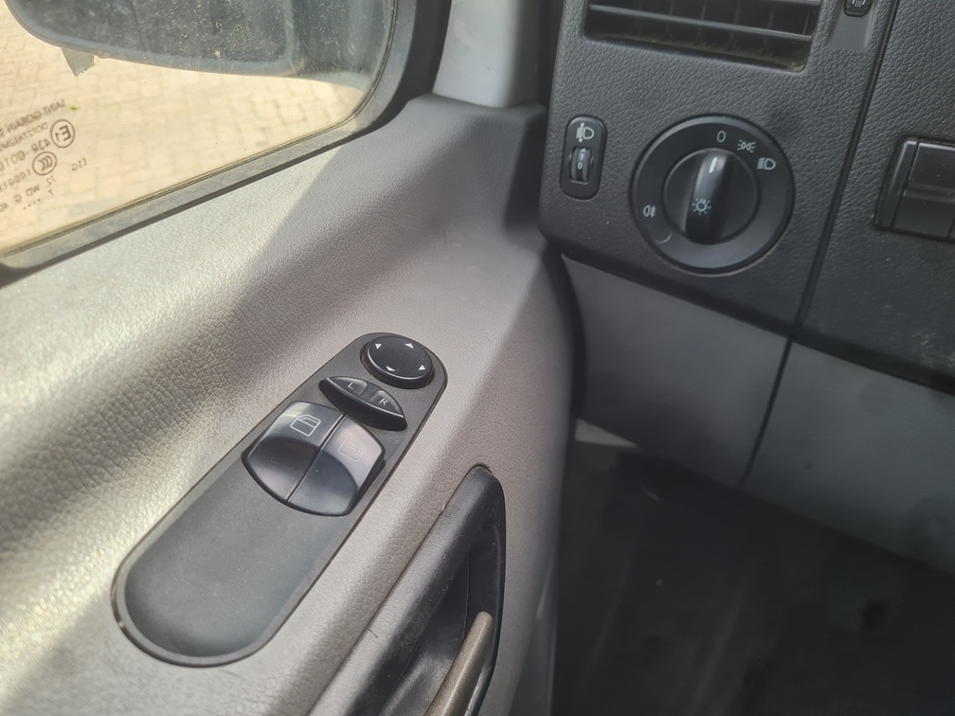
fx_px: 717
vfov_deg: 53.1
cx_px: 478
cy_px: 358
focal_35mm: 26
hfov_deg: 67.3
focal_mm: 5.4
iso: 50
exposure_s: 1/277
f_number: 1.8
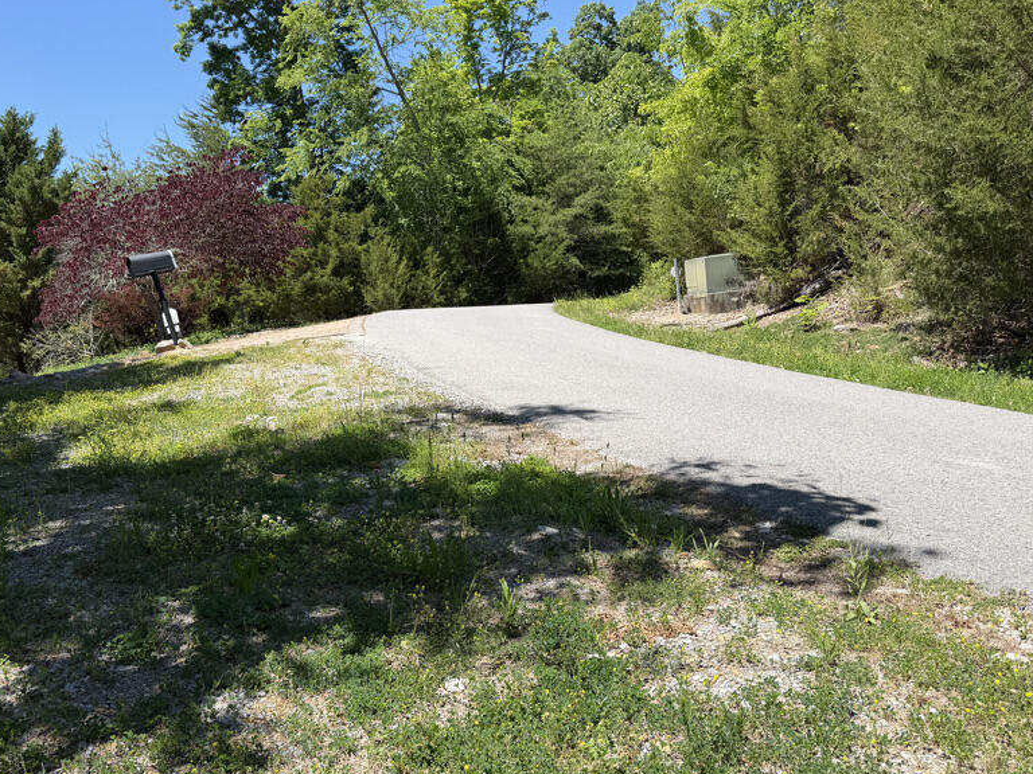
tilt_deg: -5.2
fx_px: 955
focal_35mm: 32
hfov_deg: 56.7
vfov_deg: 44.1
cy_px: 415
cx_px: 453
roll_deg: +5.9
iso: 80
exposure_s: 1/2525
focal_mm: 6.76
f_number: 1.78
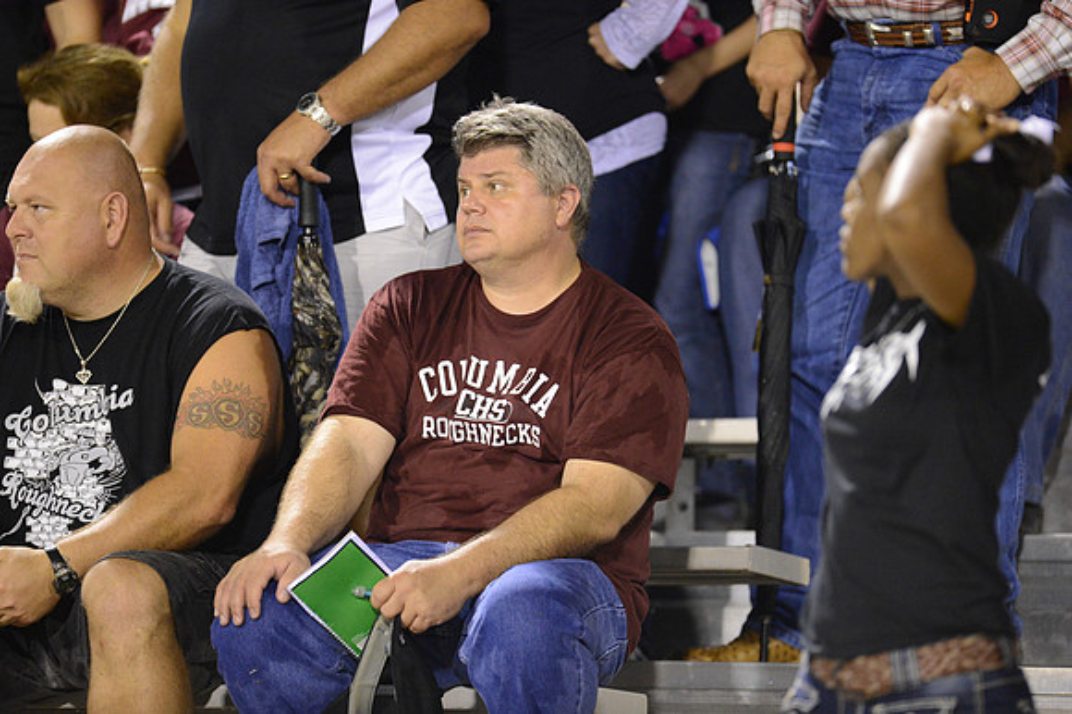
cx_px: 536
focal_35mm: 400
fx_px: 11904
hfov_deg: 5.2
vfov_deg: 3.4
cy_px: 357
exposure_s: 1/125
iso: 6400
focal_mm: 400
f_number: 2.8
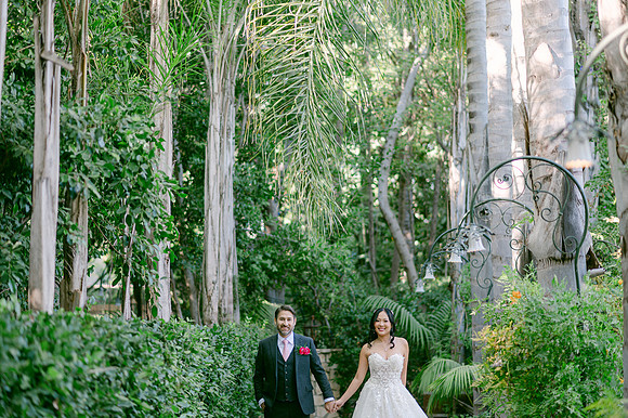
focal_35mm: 85
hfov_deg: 23.9
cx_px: 314
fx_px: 1482
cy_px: 209
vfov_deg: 16.1
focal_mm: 85
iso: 100
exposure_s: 1/125
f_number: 2
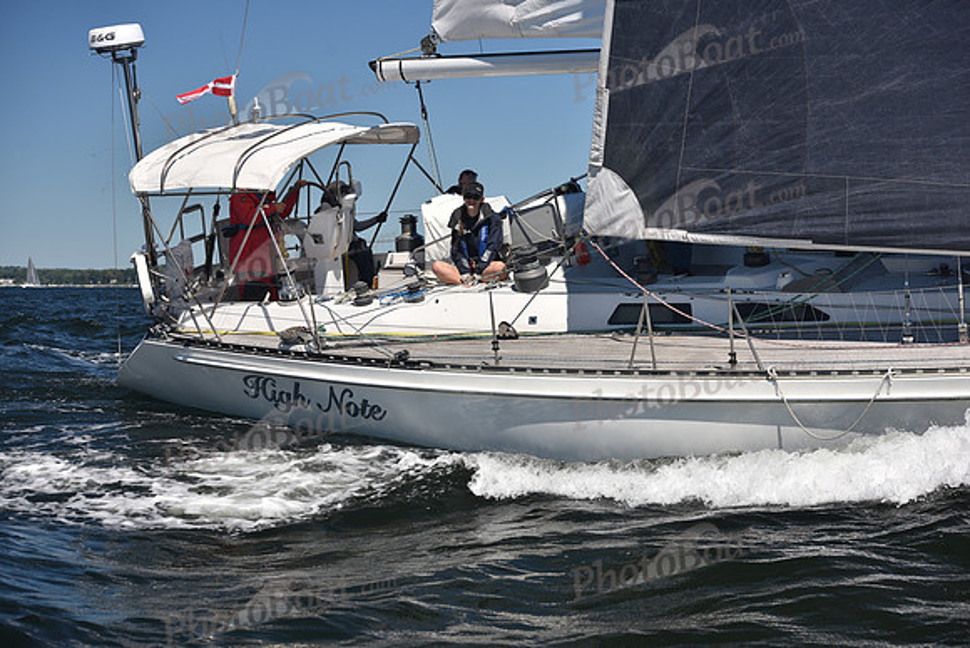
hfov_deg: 28.8
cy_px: 324
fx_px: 1886
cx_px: 485
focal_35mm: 70
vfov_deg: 19.5
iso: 200
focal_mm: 70
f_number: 5.6
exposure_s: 1/800
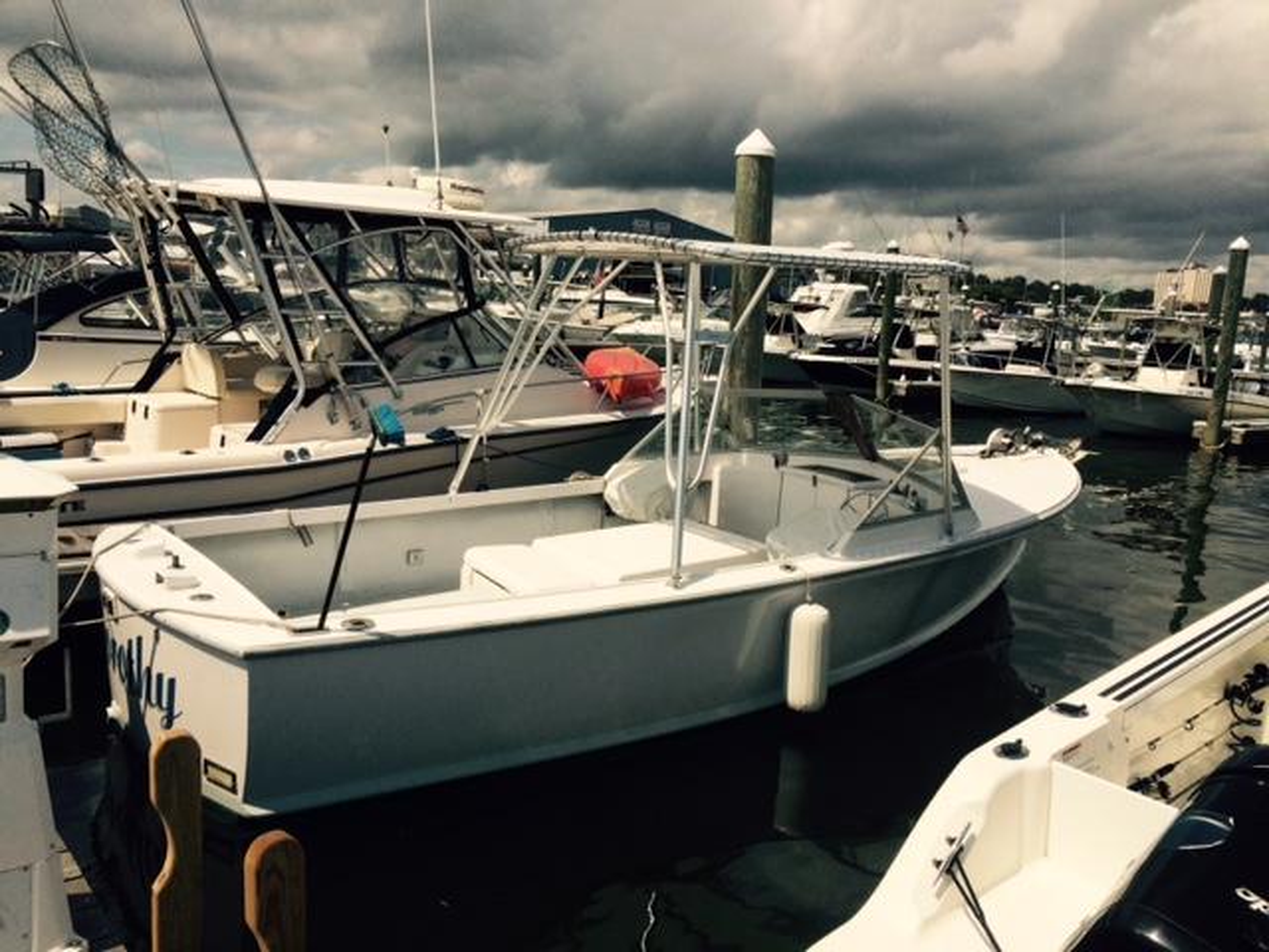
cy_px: 476
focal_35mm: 29
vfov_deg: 48.2
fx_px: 1063
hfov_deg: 61.7
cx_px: 634
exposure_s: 1/5882
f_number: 2.2
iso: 32
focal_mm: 4.15
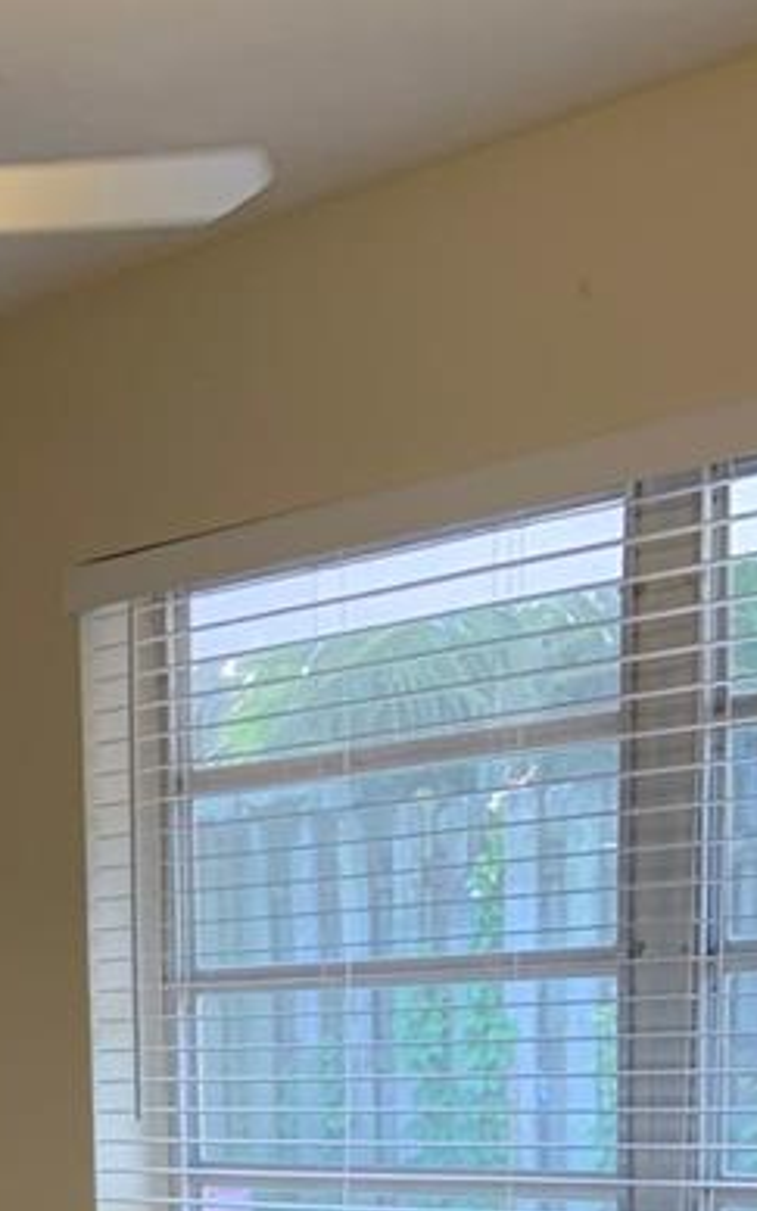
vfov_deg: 22.0
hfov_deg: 13.7
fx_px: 2807
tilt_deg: -11.4
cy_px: 1563
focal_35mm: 85
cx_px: -623
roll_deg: +5.6
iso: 100
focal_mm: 4.25
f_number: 1.8
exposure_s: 1/78
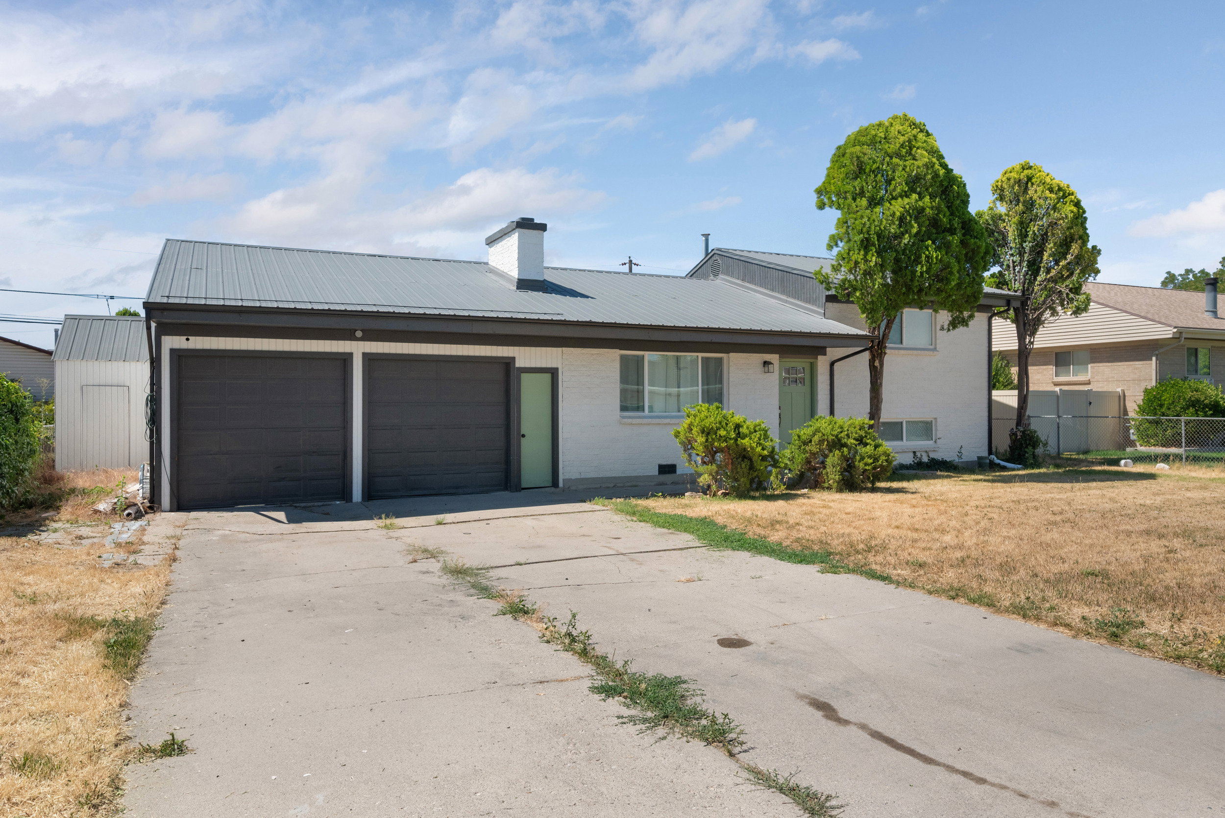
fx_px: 783
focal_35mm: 23
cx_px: 612
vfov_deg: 55.2
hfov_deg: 76.1
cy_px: 409
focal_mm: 23
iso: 1600
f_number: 8
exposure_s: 1/320
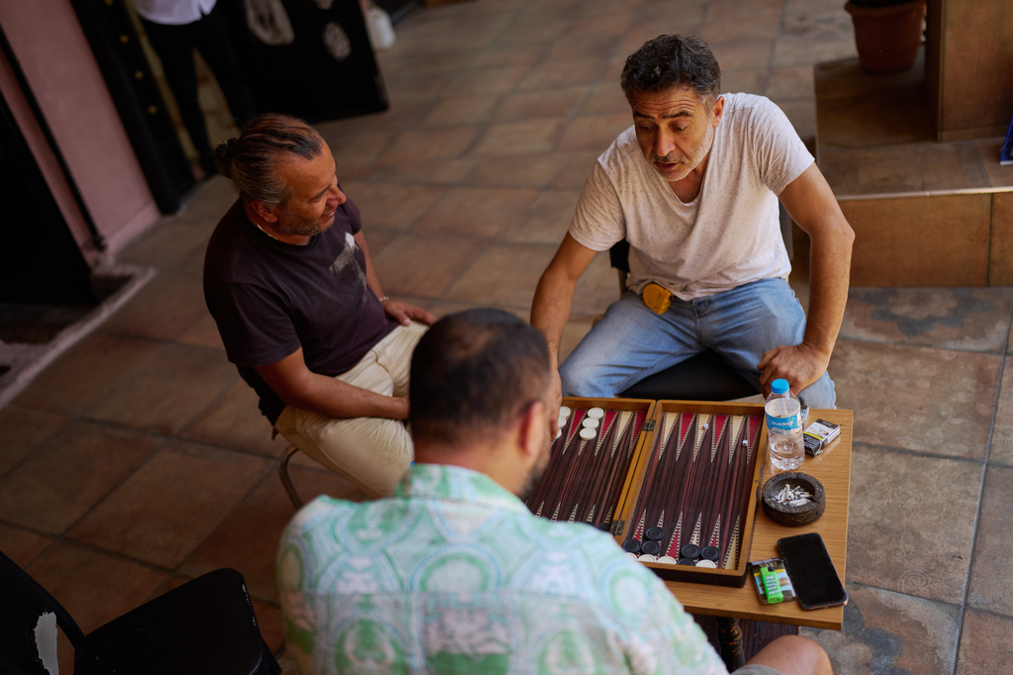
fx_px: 984
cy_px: 338
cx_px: 506
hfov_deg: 54.4
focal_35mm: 35
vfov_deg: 37.8
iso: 100
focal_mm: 35
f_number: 1.4
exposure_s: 1/1250
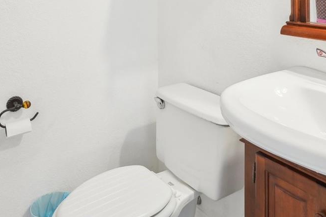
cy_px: -15
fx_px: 353
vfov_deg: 30.9
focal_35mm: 39
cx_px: 180
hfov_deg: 49.5
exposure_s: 1/10
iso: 400
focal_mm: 16
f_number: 8
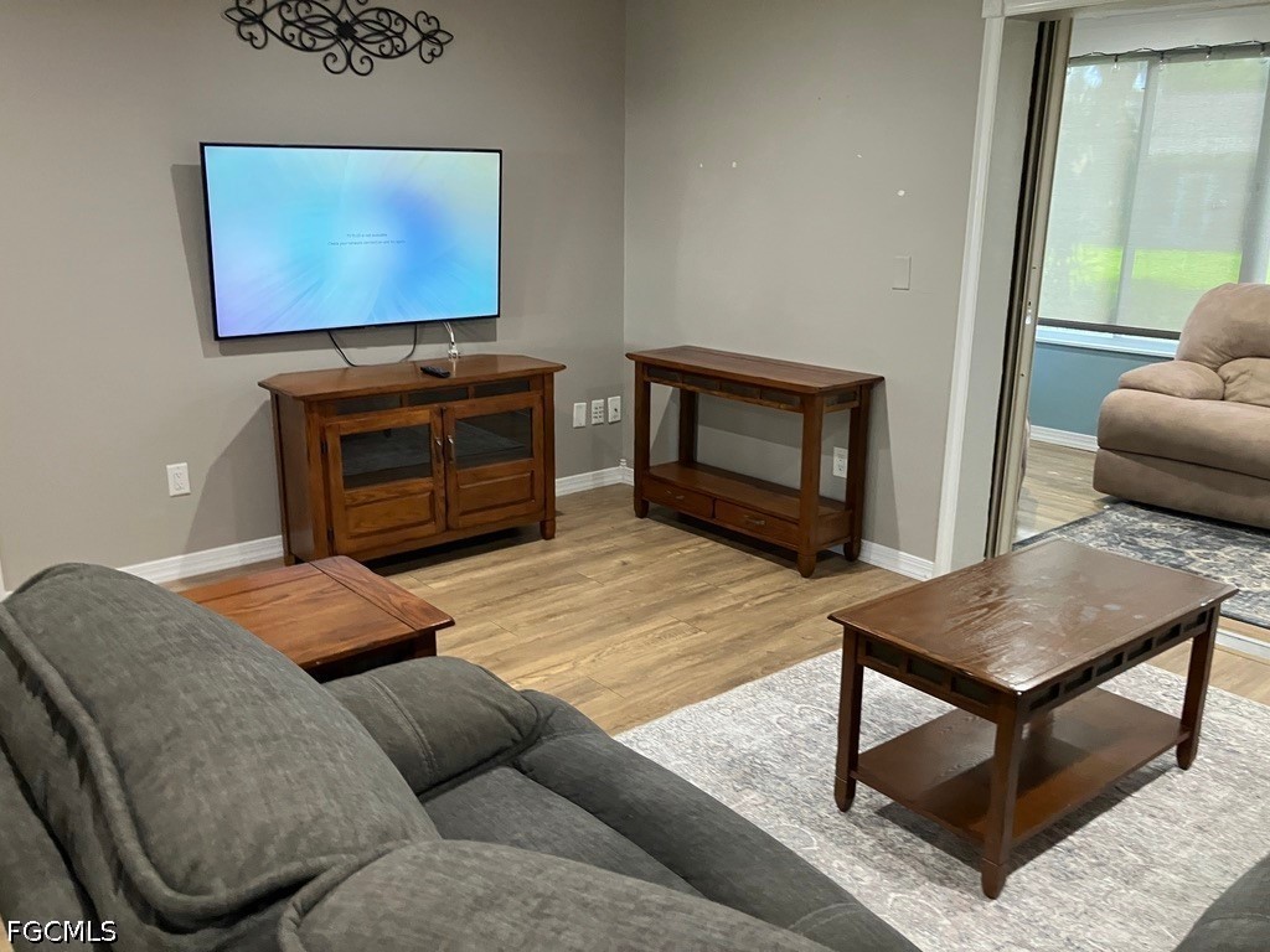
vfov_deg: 49.7
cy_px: 476
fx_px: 1027
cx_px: 635
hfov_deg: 63.4
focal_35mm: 28
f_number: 1.8
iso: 320
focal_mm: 3.99
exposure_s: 1/60
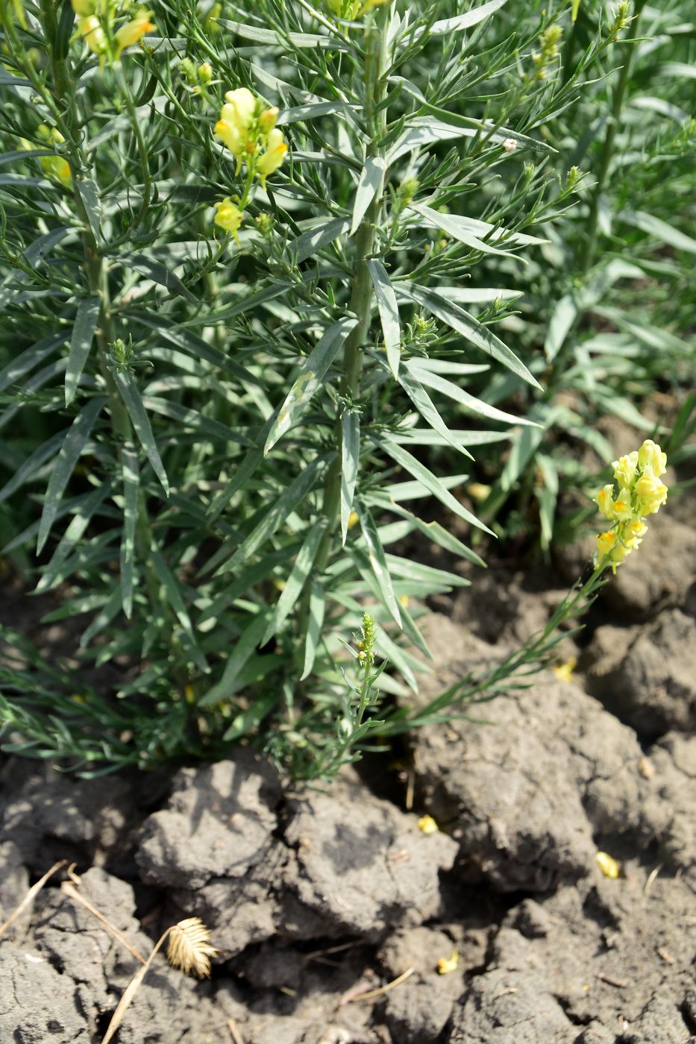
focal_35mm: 48
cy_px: 522
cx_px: 348
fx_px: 1392
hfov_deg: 28.1
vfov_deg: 41.1
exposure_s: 1/160
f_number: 6.3
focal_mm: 32
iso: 100
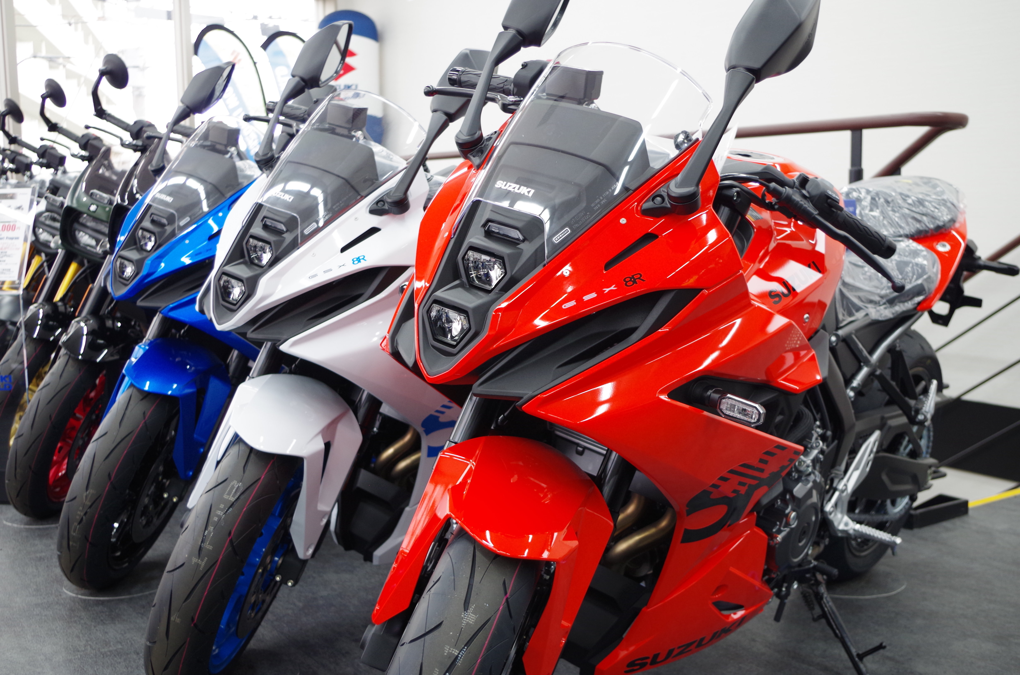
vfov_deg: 34.1
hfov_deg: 49.6
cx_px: 510
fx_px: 1103
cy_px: 338
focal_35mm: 39
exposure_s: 1/60
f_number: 4
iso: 400
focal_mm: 26.2
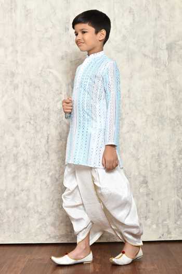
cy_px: 137
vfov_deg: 39.6
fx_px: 379
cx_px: 91
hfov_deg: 27.0
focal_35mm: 50
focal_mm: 50
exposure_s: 1/160
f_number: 8
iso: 800
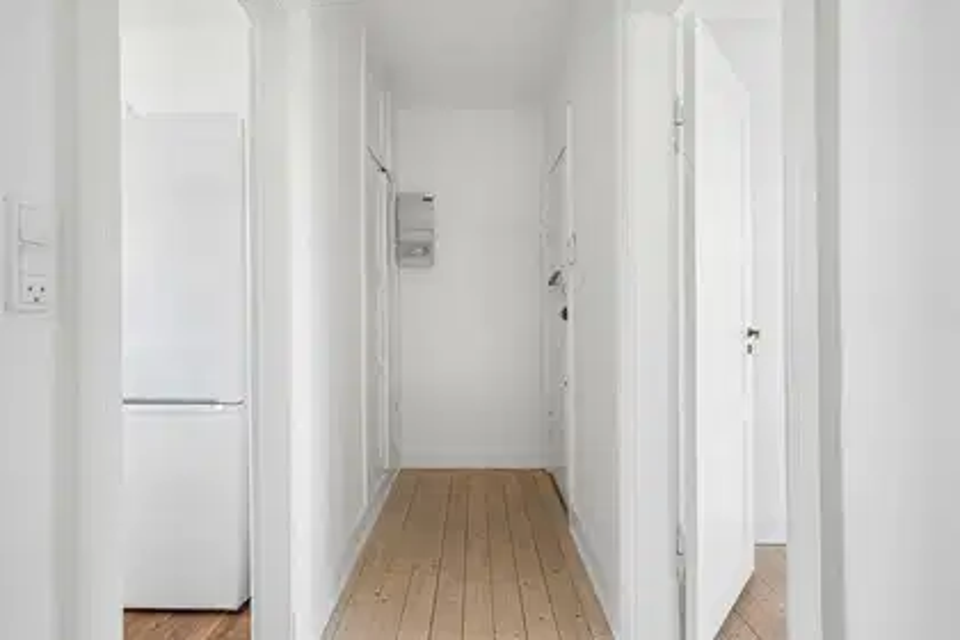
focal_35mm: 19
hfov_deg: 86.9
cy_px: 320
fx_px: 507
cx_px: 480
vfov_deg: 64.6
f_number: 4
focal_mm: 19
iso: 400
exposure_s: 1/50
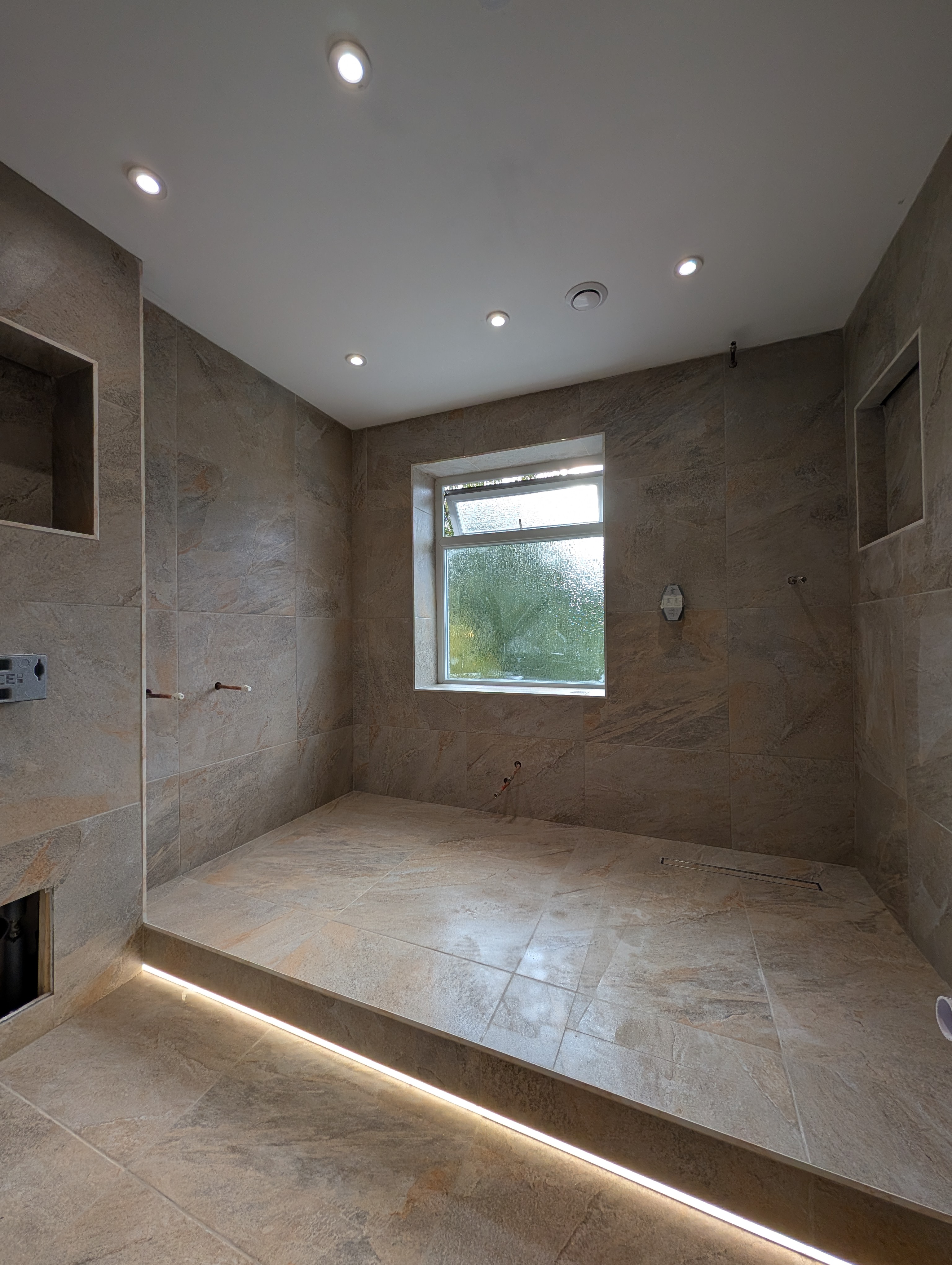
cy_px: 632
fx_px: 439
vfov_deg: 110.5
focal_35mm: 12
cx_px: 476
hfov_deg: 94.6
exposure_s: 1/364
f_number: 1.7
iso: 88
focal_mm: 2.02
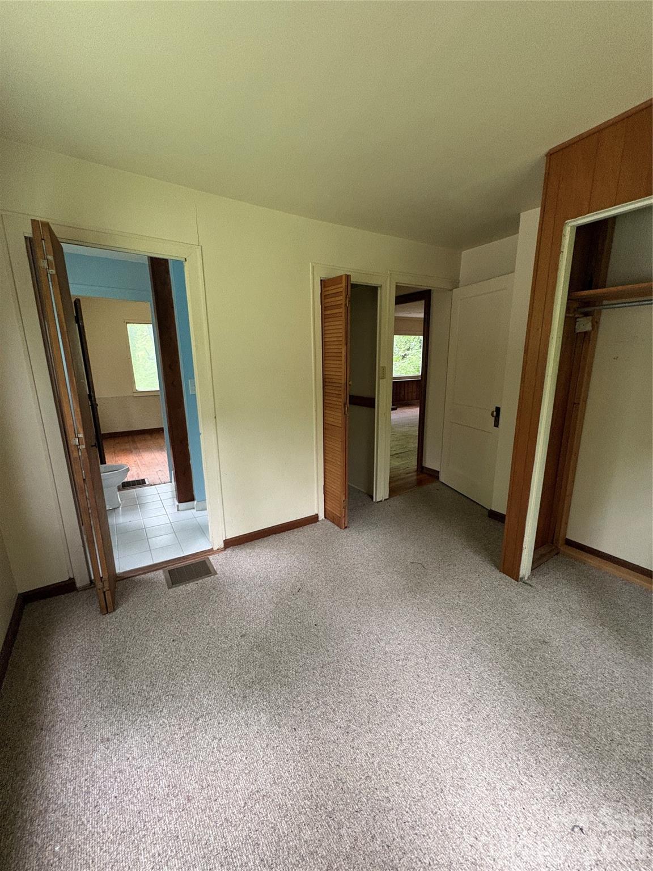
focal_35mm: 14
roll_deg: +1.2
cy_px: 436
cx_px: 326
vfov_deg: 102.1
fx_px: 352
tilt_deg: -11.4
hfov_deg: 85.7
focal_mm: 2.22
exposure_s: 1/60
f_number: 2.2
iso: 500
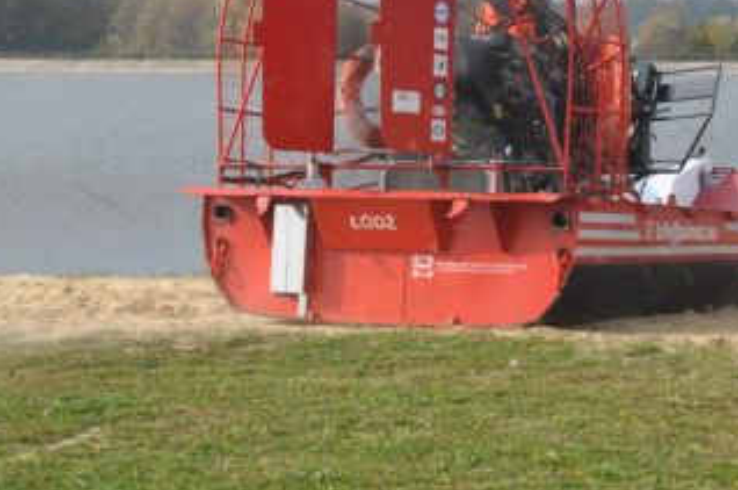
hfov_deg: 17.3
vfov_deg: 11.5
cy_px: 114
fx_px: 2415
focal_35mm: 118
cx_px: 531
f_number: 13
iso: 200
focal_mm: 50
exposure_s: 1/160
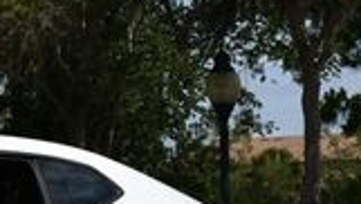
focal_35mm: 183
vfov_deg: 6.6
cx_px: -305
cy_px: 231
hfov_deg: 10.9
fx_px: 1754
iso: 100
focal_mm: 22
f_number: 10
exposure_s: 1/400
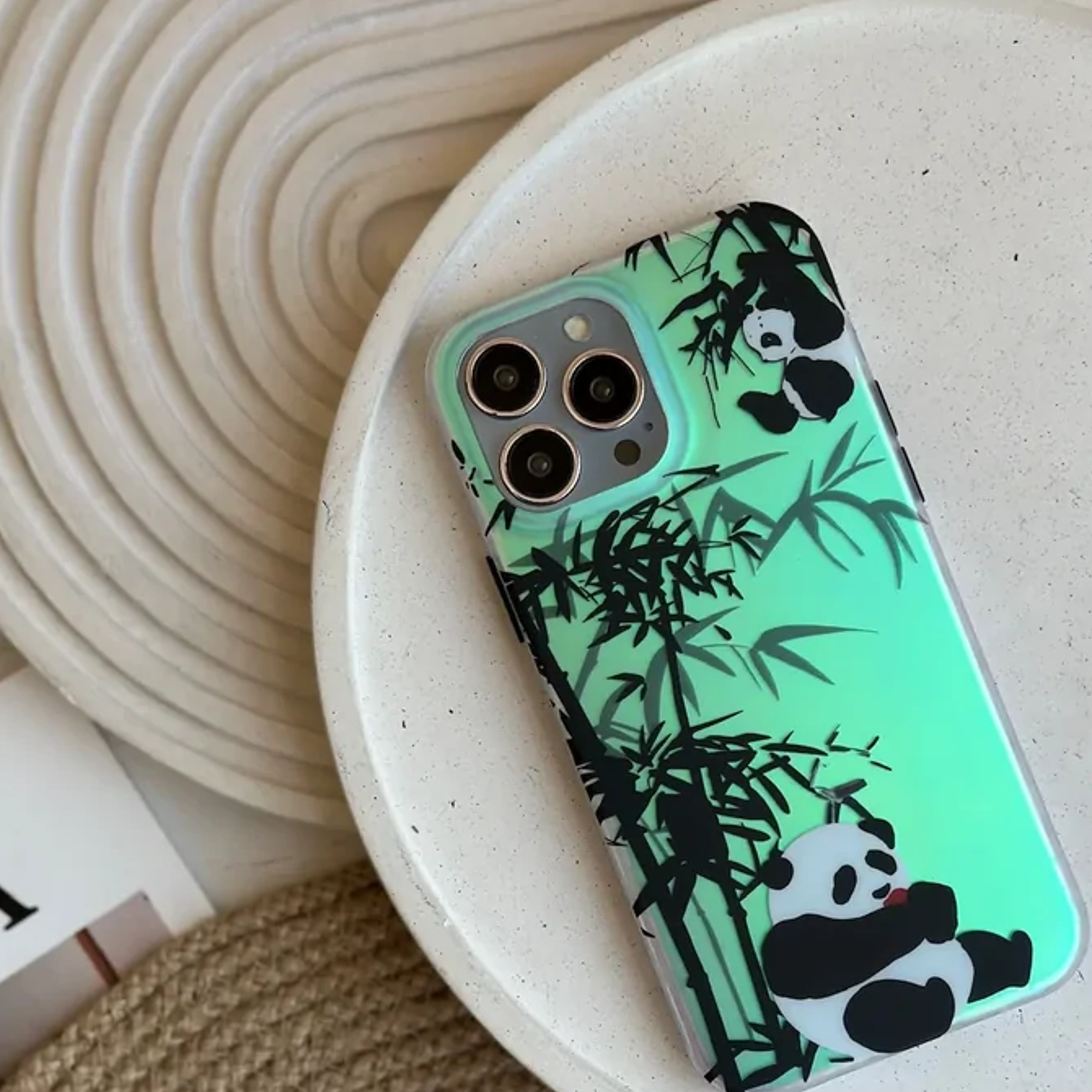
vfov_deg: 29.9
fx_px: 2034
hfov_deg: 30.0
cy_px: 702
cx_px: 544
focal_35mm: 57
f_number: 1.78
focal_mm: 6.86
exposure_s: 1/911
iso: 80
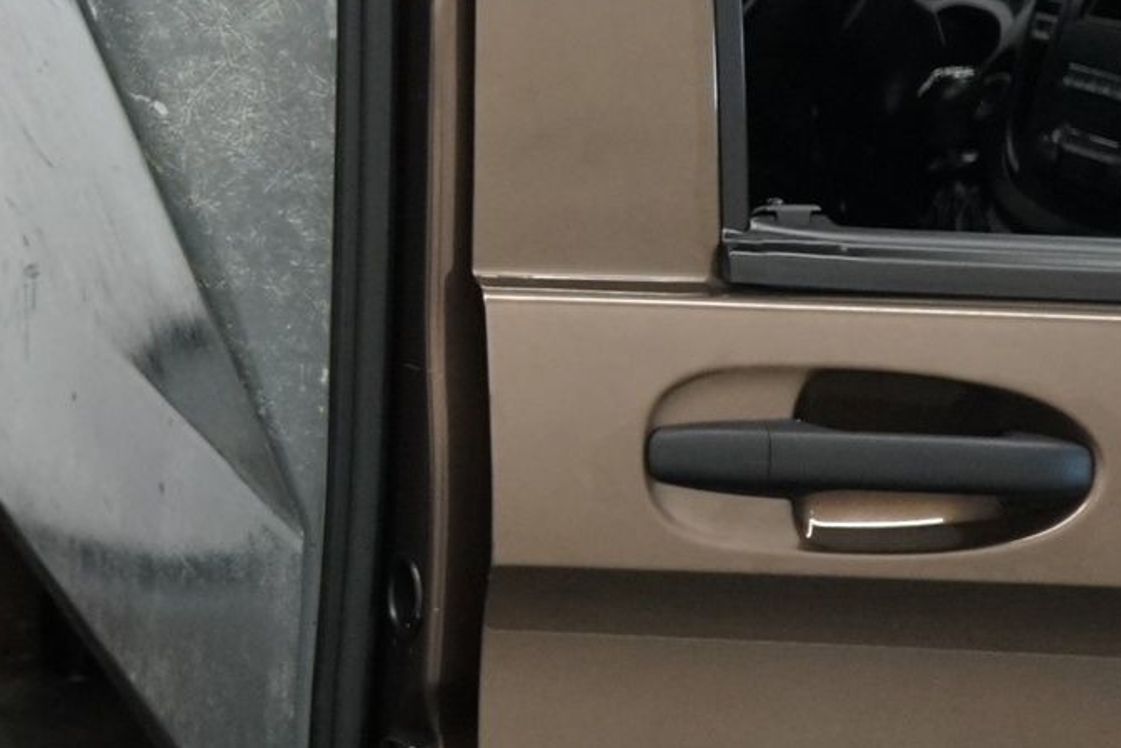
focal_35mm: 104
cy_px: 437
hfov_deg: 17.4
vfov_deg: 13.2
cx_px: -640
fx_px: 3239
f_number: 4
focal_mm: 28
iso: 1600
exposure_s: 1/160
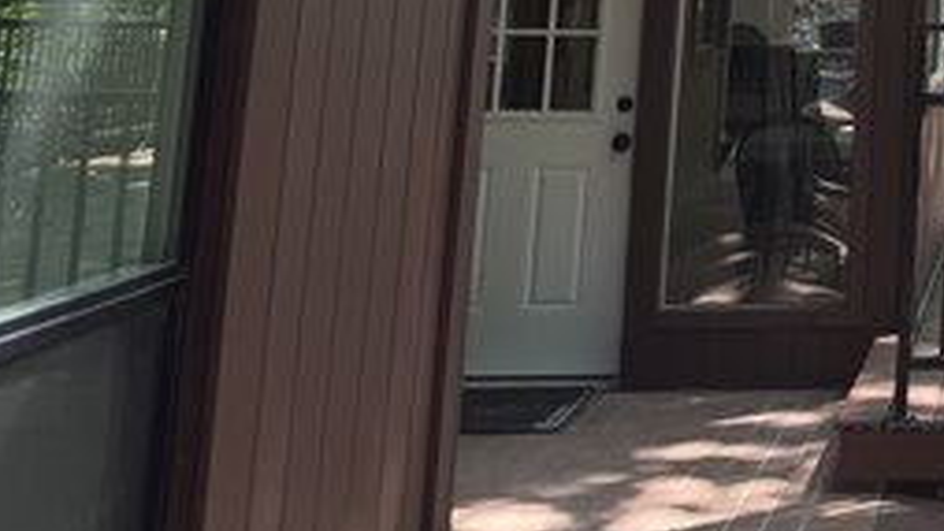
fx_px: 1652
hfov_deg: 27.5
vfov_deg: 16.2
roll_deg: -0.9
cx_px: 1171
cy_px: -338
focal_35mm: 66
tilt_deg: +9.0
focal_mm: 6.76
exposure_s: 1/412
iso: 80
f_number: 1.78
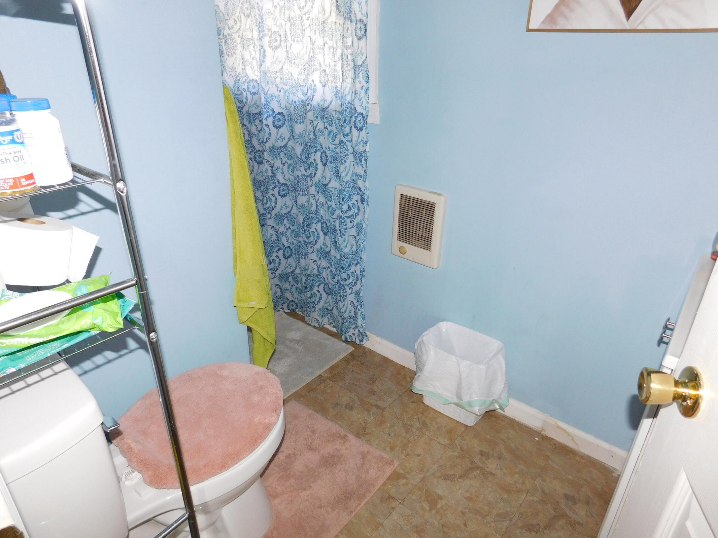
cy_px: 269
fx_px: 477
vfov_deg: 58.9
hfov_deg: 73.9
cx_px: 359
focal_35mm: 23
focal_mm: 4
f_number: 3
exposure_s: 1/30
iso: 200
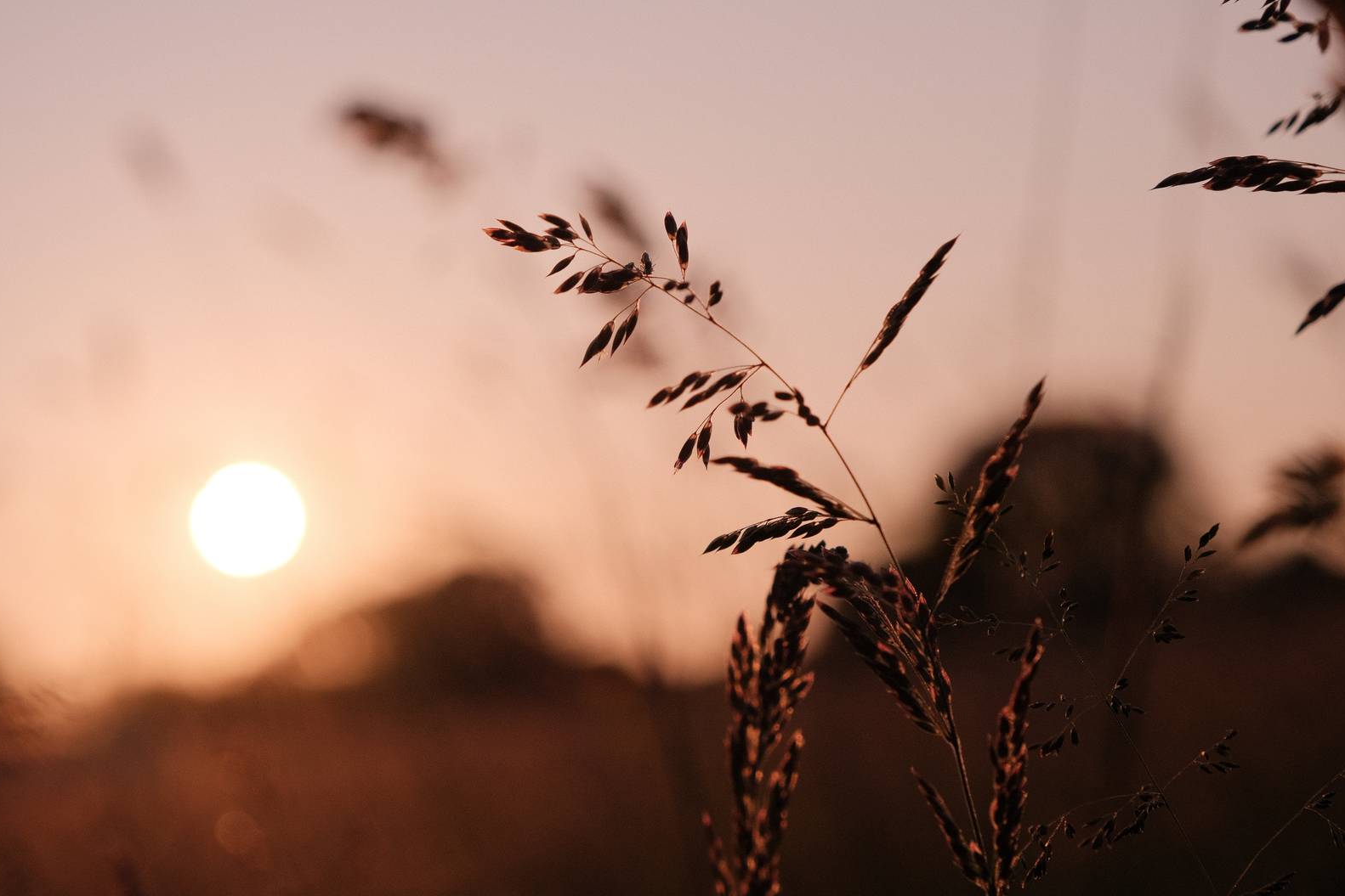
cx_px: 668
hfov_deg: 22.9
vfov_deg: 15.4
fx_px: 3325
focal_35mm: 89
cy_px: 452
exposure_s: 1/3800
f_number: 5.6
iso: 640
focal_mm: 58.6
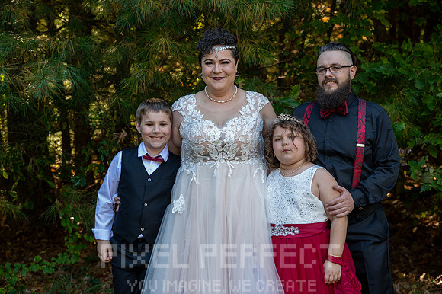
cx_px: 221
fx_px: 798
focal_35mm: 65
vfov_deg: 20.9
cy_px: 147
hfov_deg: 31.0
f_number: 4.5
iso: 900
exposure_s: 1/200
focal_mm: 65
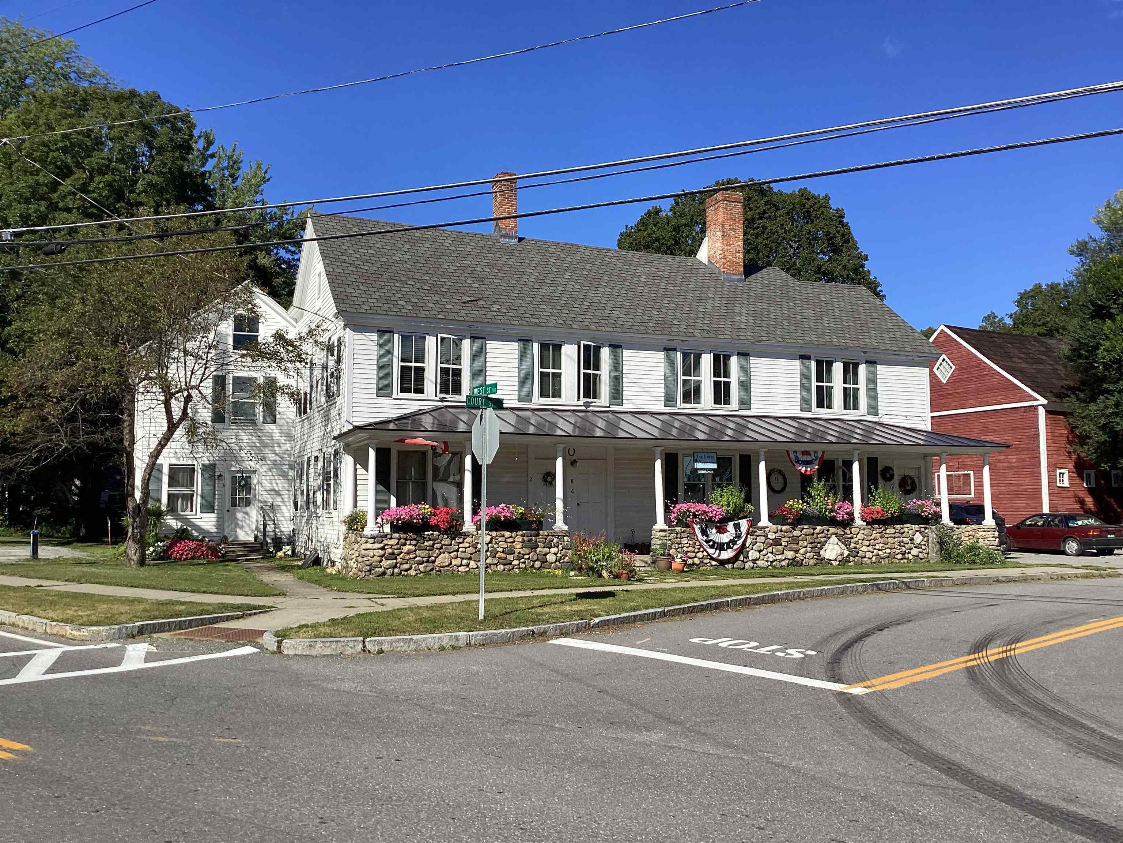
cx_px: 562
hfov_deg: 58.4
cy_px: 422
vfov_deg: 45.4
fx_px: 1006
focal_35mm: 31
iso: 25
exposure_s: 1/1597
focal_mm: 3.3
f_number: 2.4
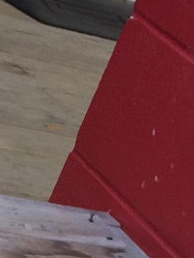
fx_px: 1319
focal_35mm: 177
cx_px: -217
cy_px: 460
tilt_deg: -31.9
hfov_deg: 8.0
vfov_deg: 10.5
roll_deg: -18.9
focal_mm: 4.15
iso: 32
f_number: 2.2
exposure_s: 1/129
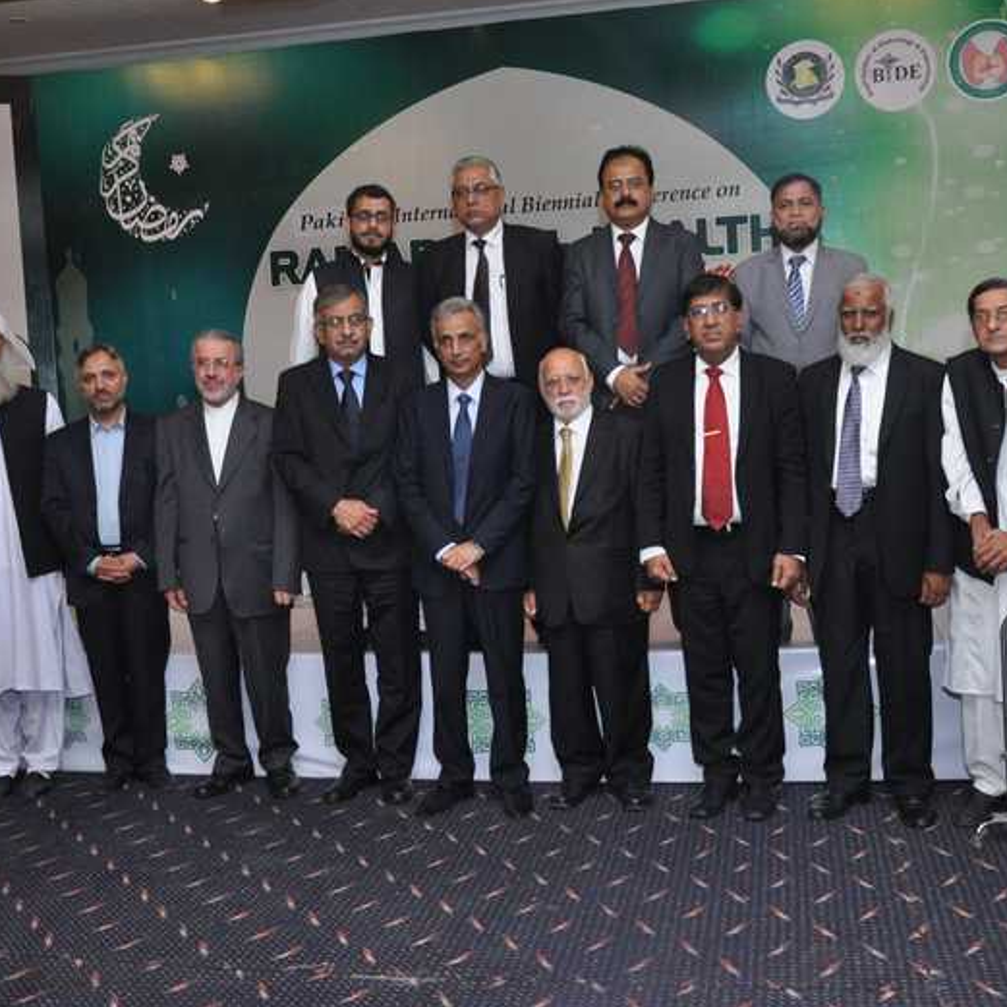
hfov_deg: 39.2
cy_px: 504
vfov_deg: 39.2
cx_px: 504
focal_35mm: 43
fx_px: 1415
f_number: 5
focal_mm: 22
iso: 800
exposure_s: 1/125
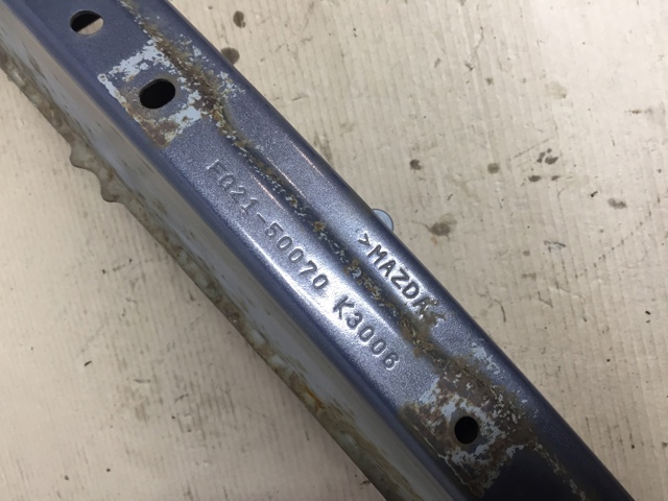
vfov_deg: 48.2
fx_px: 560
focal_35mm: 29
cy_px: 250
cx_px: 334
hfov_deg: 61.7
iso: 80
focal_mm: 4.15
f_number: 2.2
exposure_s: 1/33
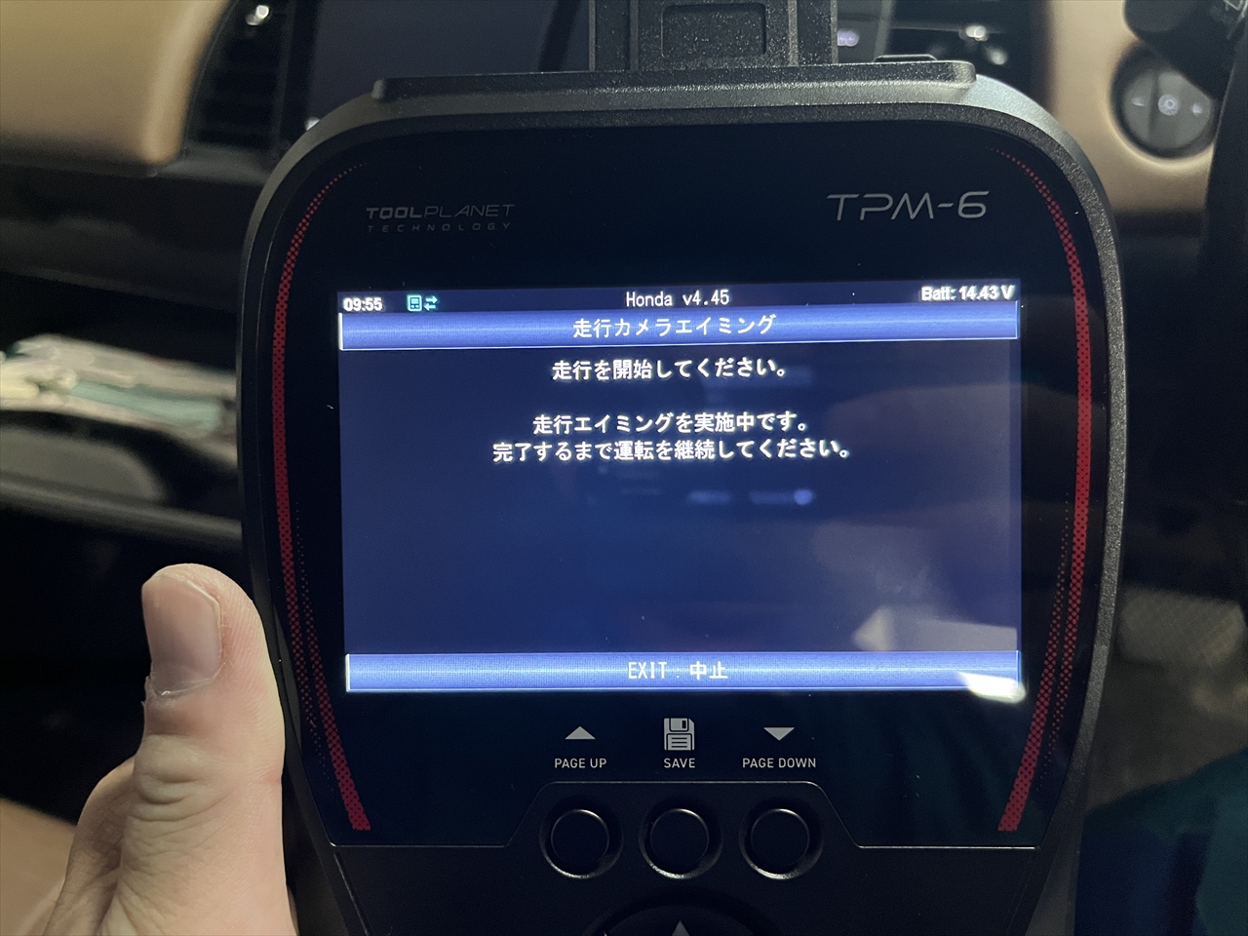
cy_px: 468
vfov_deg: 53.1
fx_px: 937
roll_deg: +3.3
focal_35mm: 26
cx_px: 624
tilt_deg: -36.3
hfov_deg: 67.3
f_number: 1.6
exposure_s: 1/38
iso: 500
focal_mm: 5.1
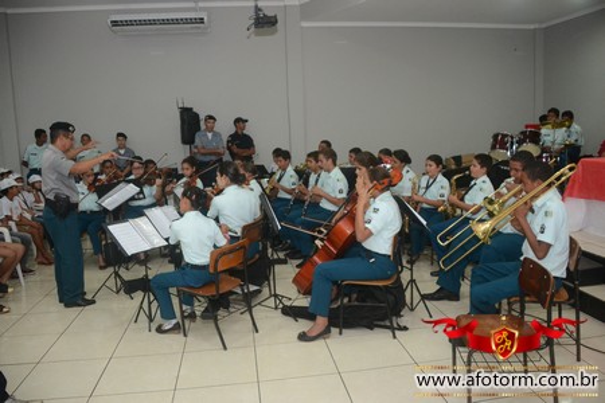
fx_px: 504
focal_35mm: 30
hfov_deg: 61.9
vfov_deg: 43.6
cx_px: 302
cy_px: 202
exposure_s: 1/125
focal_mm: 20
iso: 1600
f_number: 3.5
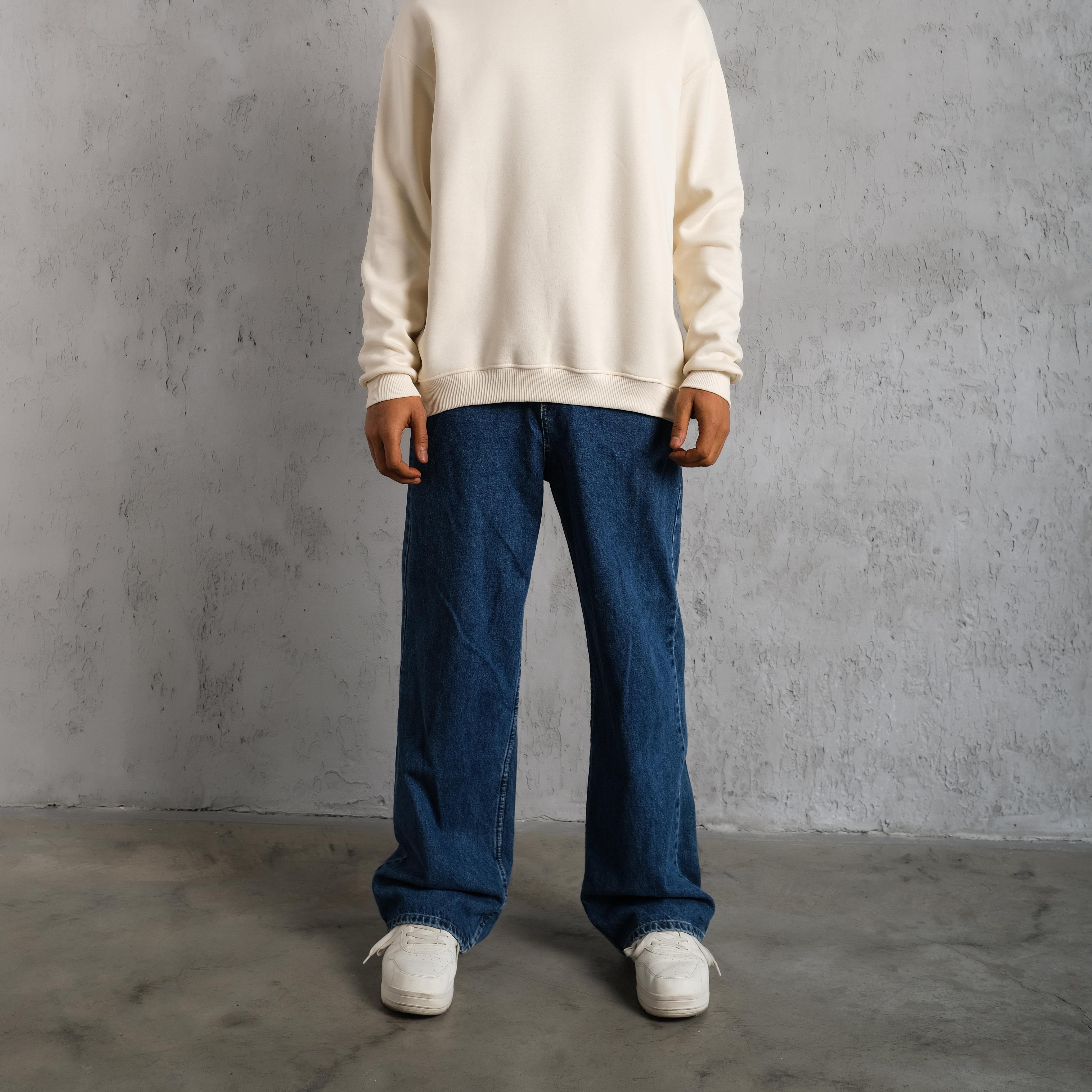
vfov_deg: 36.8
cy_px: 297
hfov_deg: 37.6
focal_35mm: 45
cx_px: 542
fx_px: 1606
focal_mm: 23
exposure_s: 1/160
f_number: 5
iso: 160
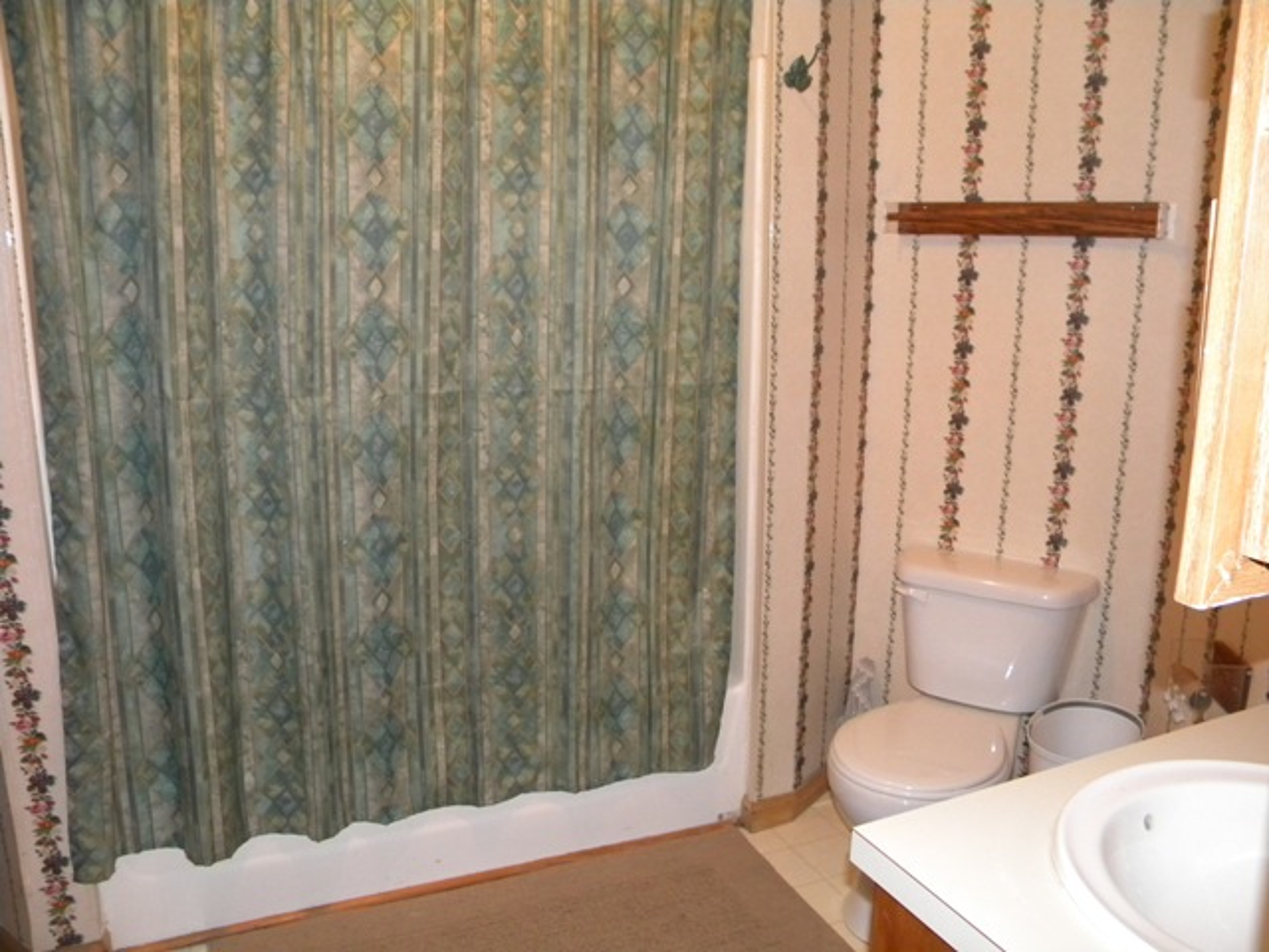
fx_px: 1026
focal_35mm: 28
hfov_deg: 63.4
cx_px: 634
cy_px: 476
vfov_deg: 49.7
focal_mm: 5
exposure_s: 1/26
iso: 400
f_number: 3.5
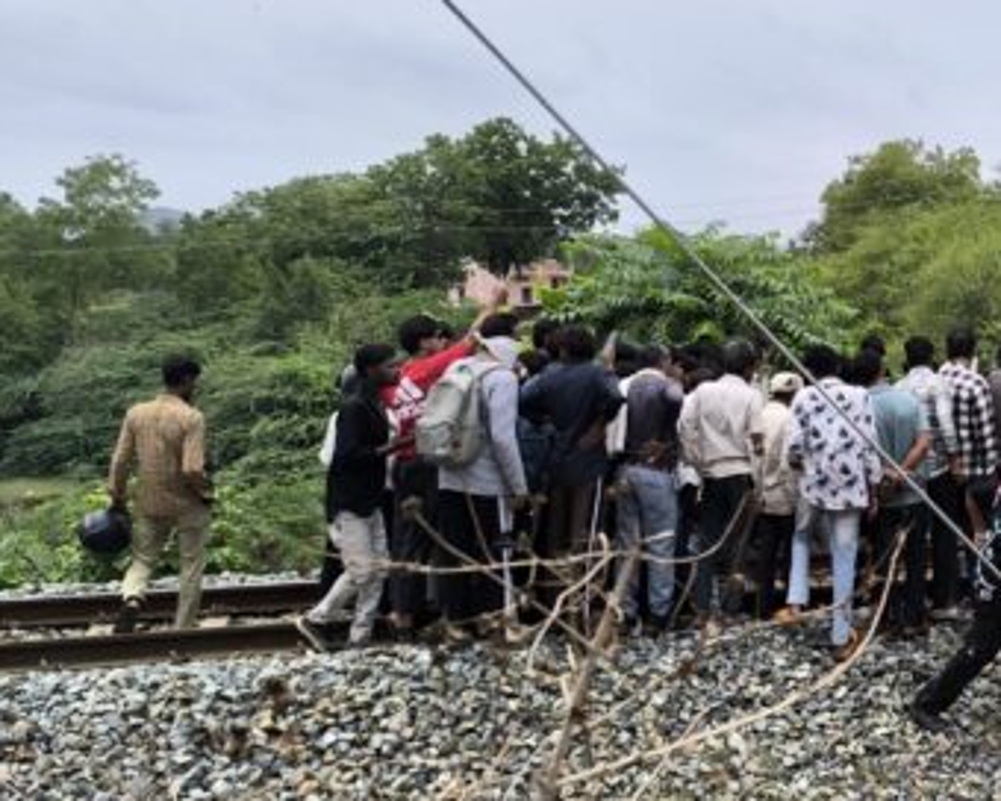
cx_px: 969
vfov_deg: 32.7
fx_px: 1363
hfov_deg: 36.8
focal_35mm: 46
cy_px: 359
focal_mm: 6.14
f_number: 1.65
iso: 50
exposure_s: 1/1060
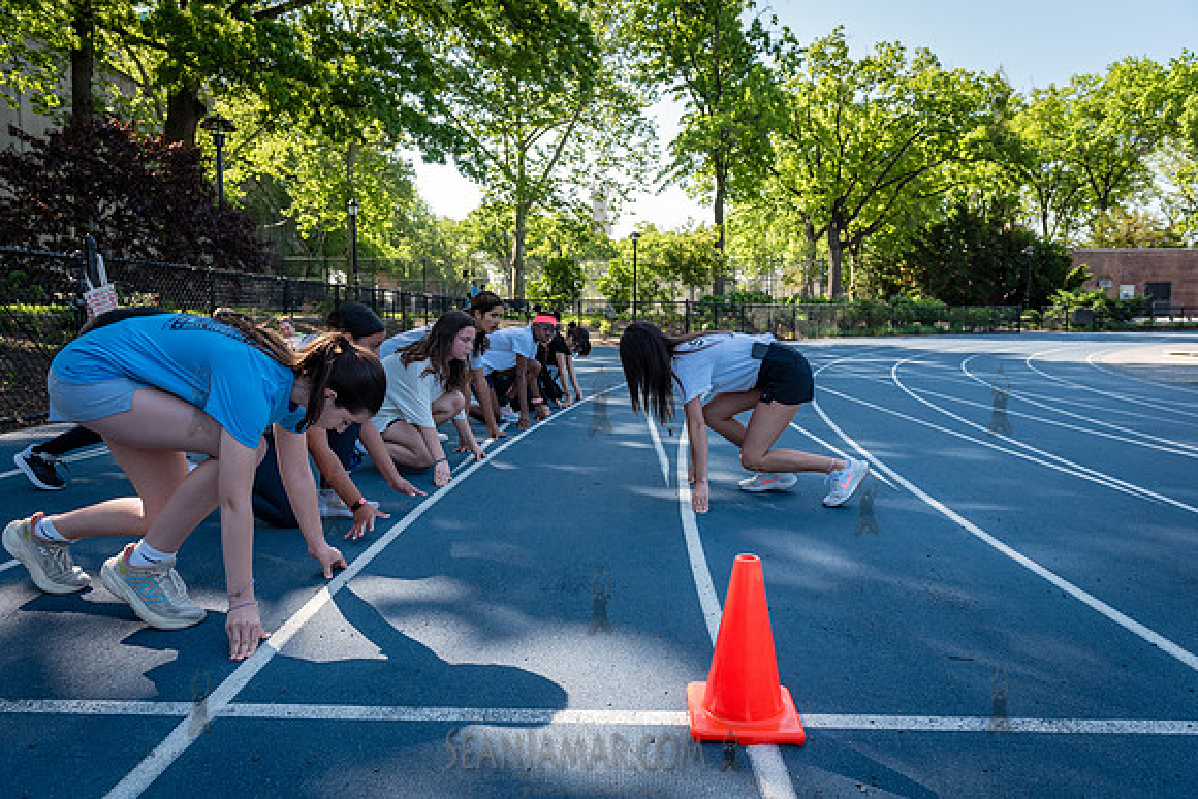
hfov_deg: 73.4
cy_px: 400
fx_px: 804
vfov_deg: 52.9
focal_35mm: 24
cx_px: 599
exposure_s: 1/640
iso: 400
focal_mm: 24
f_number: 4.5
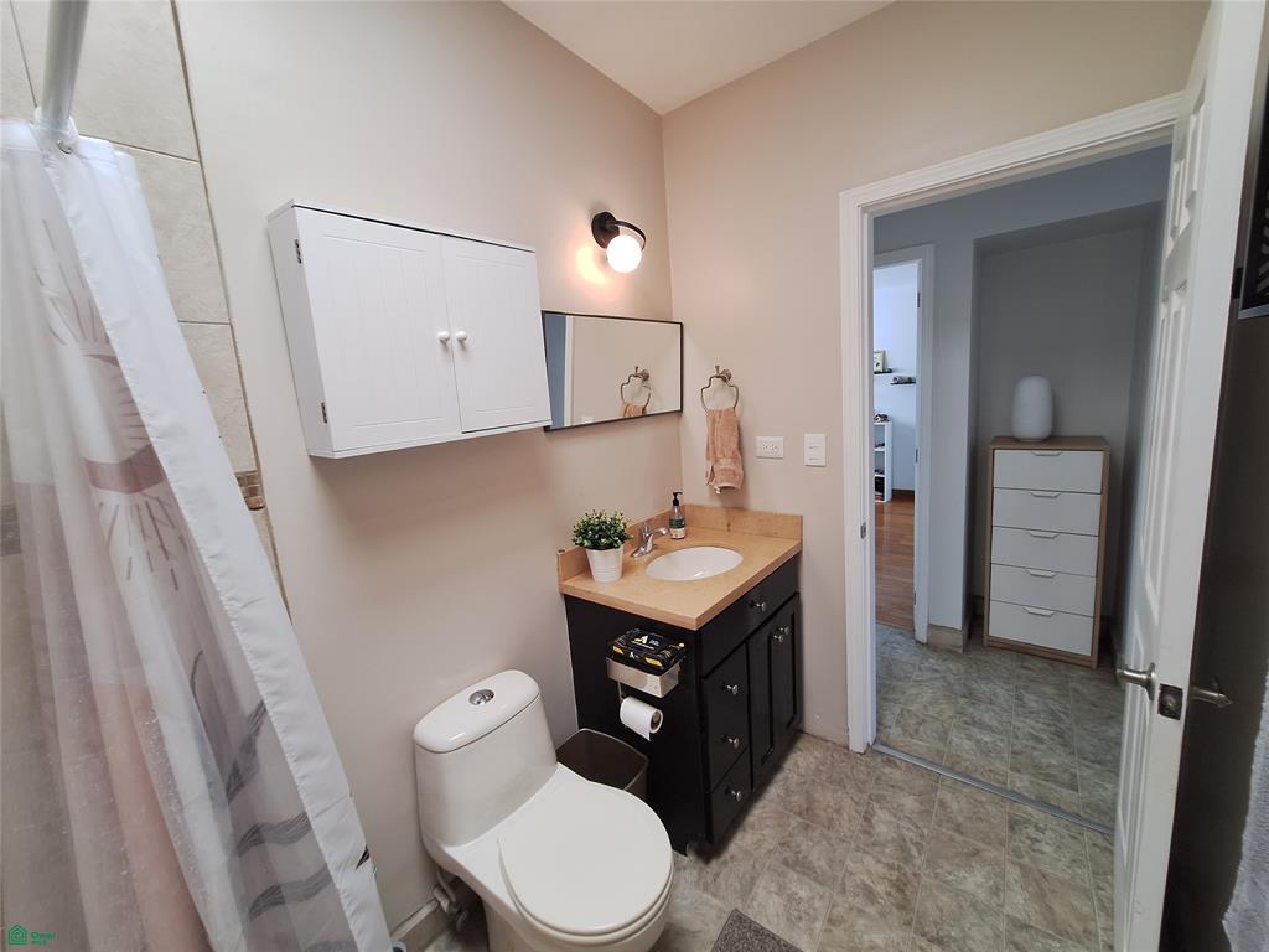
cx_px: 634
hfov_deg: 106.2
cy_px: 476
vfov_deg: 89.9
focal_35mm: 13
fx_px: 477
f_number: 2.2
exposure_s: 1/60
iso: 64
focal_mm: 1.74
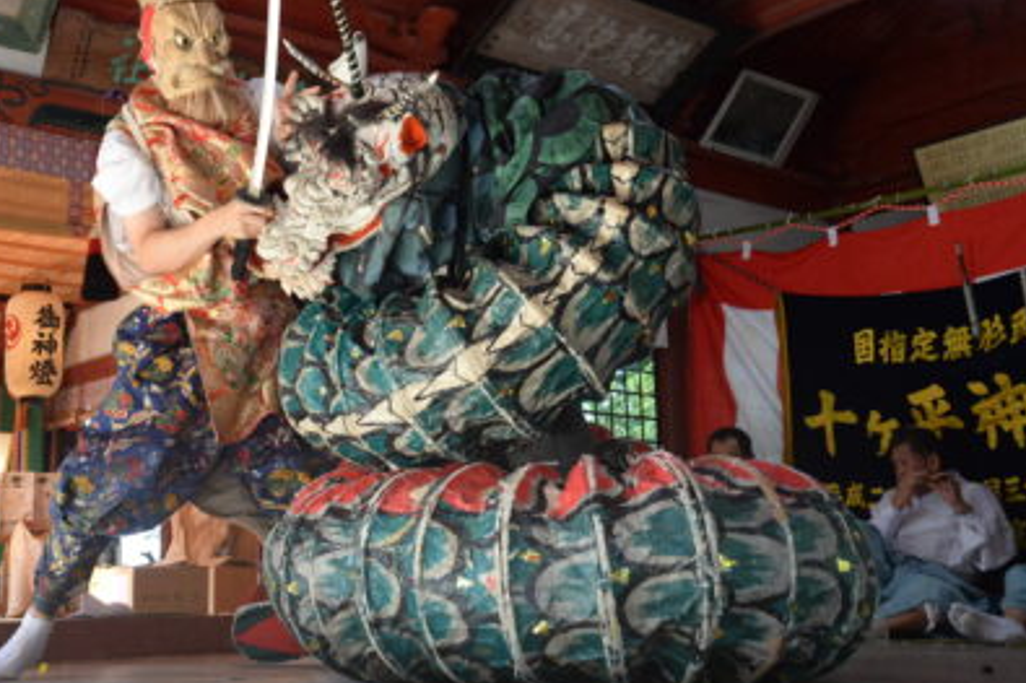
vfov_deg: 27.9
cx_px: 338
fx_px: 1367
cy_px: 255
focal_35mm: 48
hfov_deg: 40.6
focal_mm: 35
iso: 4000
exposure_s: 1/640
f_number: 7.1
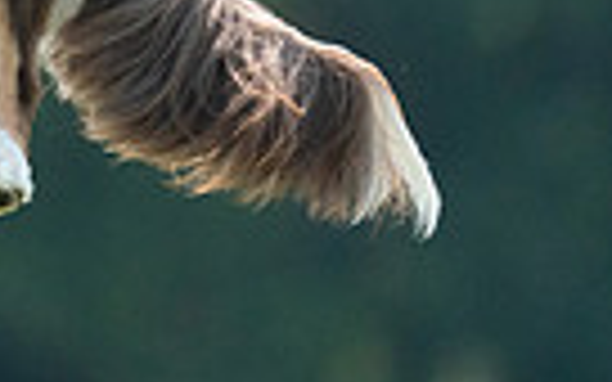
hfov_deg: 0.8
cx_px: -464
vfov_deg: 0.5
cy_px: -366
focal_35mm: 2614
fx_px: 43599
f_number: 6.3
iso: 3200
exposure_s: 1/4000
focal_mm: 600
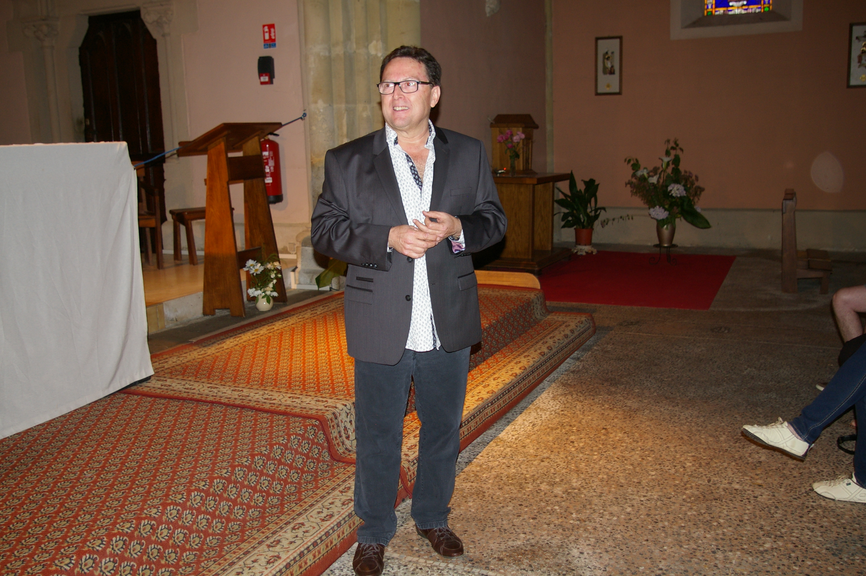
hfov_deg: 55.1
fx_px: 829
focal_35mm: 34
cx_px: 433
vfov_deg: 38.3
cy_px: 288
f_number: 4.5
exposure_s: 1/45
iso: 400
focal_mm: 23
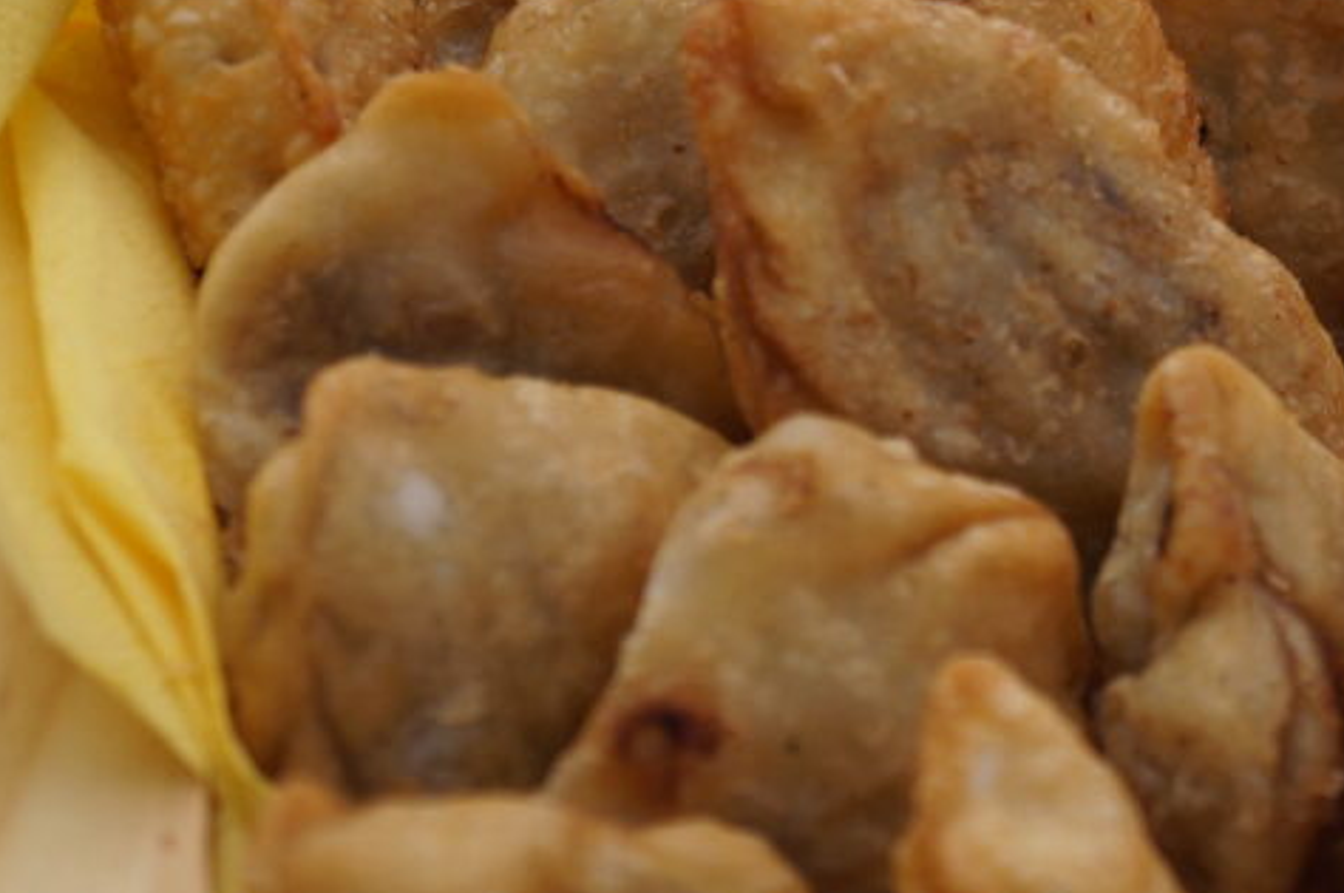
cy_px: 313
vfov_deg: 7.7
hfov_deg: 11.4
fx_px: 6641
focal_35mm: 178
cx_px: 1344
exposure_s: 1/320
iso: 100
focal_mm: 55
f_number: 5.6
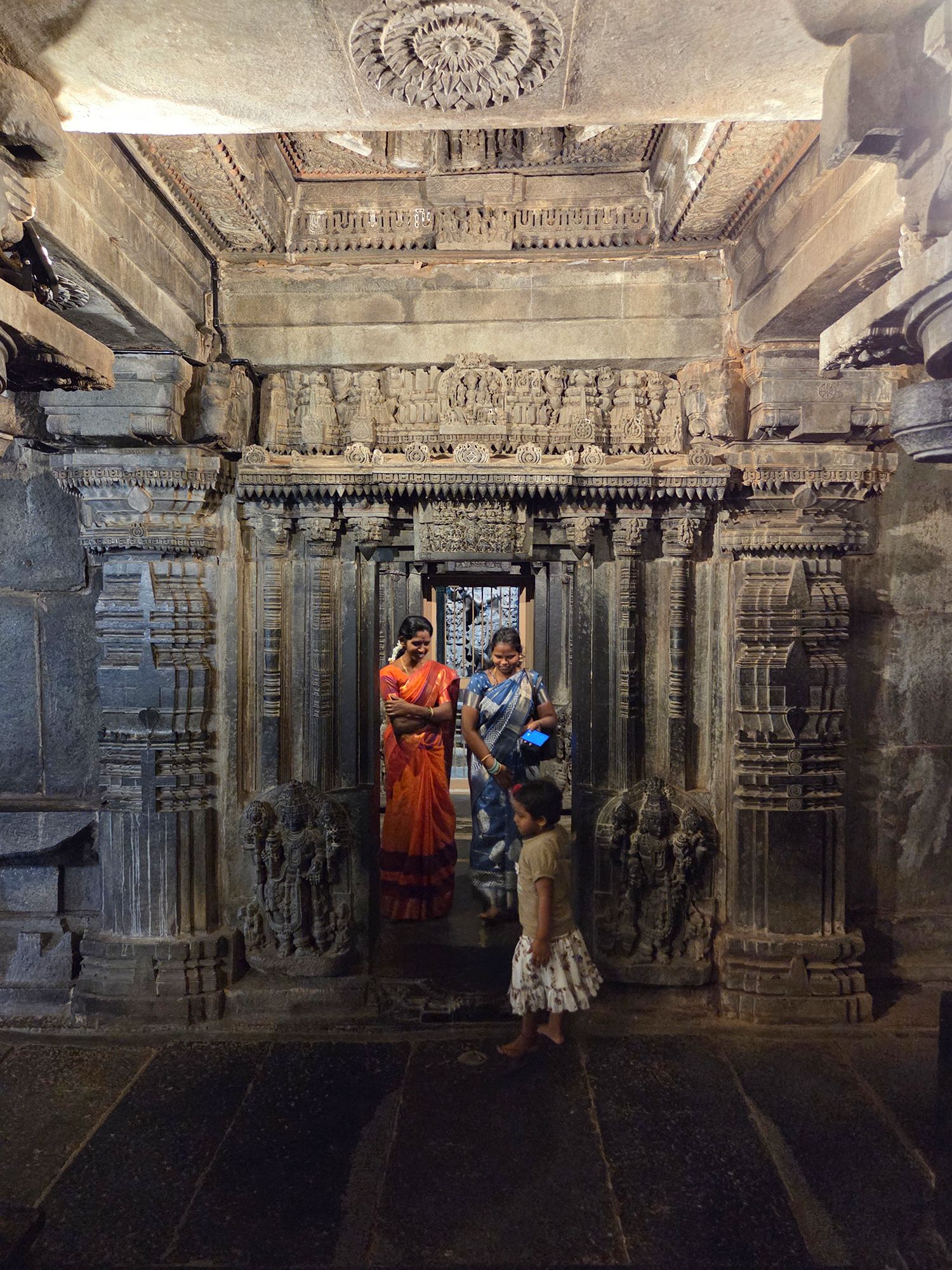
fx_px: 843
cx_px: 476
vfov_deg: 73.9
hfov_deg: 58.9
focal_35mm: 23
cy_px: 635
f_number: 1.8
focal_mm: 5.4
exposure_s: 1/100
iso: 2000
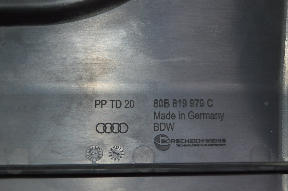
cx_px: 144
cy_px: 96
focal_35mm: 82
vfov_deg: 16.5
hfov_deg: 24.6
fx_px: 659
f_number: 5.6
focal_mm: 55
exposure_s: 1/60
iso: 1100
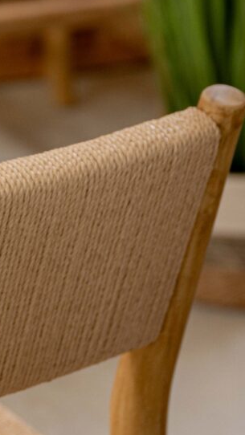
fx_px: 2055
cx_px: -218
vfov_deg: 12.1
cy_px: 118
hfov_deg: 6.6
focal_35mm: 178
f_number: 2.8
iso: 125
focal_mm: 48
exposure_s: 1/125
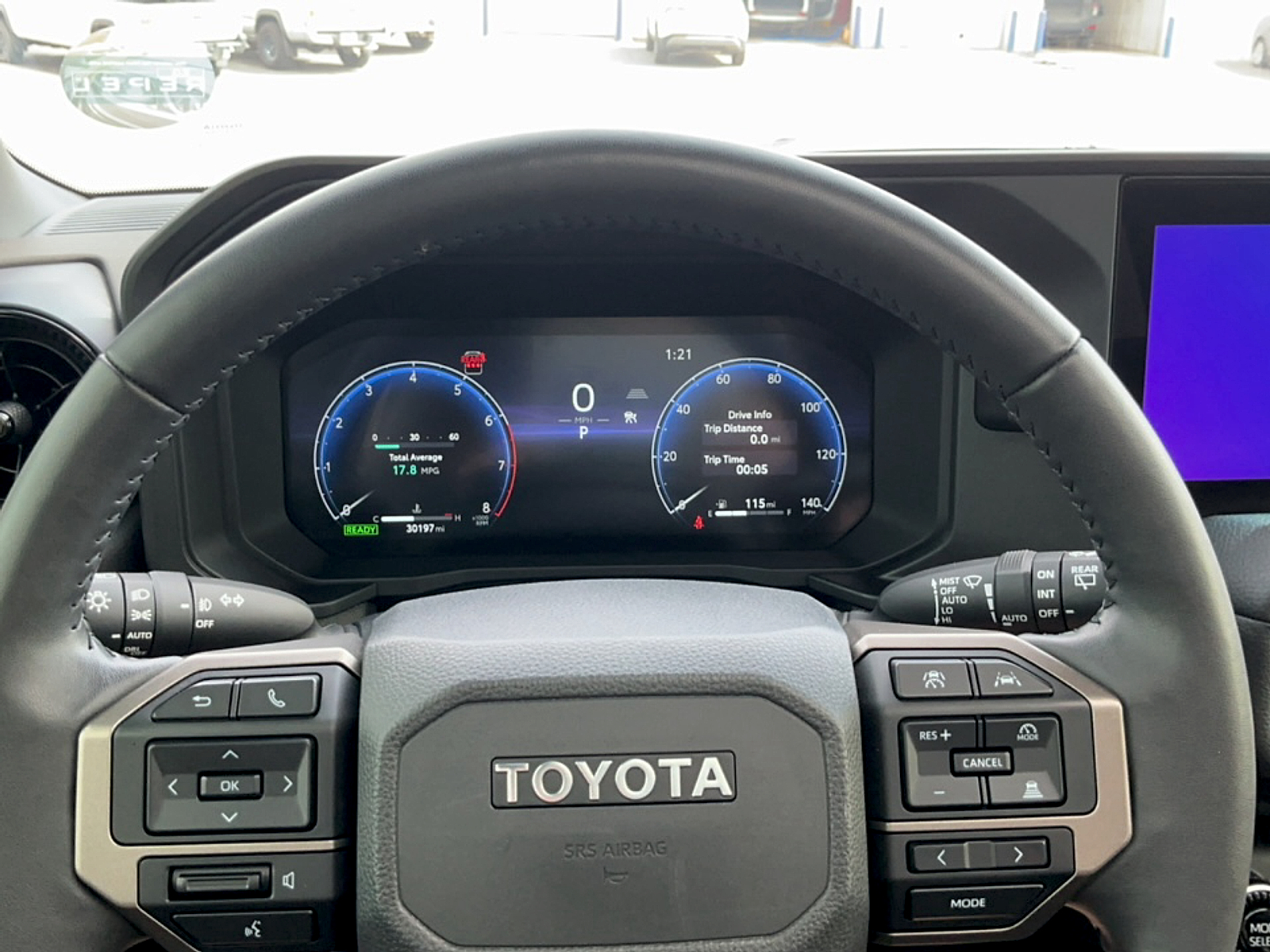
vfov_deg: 46.8
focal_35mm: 30
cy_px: 476
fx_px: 1101
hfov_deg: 60.0
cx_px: 635
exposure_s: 1/60
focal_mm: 3
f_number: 1.8
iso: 40
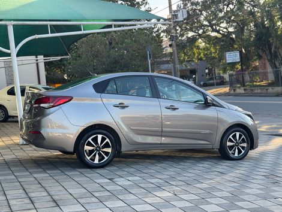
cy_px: 106
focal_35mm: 48
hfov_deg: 39.6
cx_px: 141
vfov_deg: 30.3
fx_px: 392
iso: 64
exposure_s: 1/467
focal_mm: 6.76
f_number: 1.78
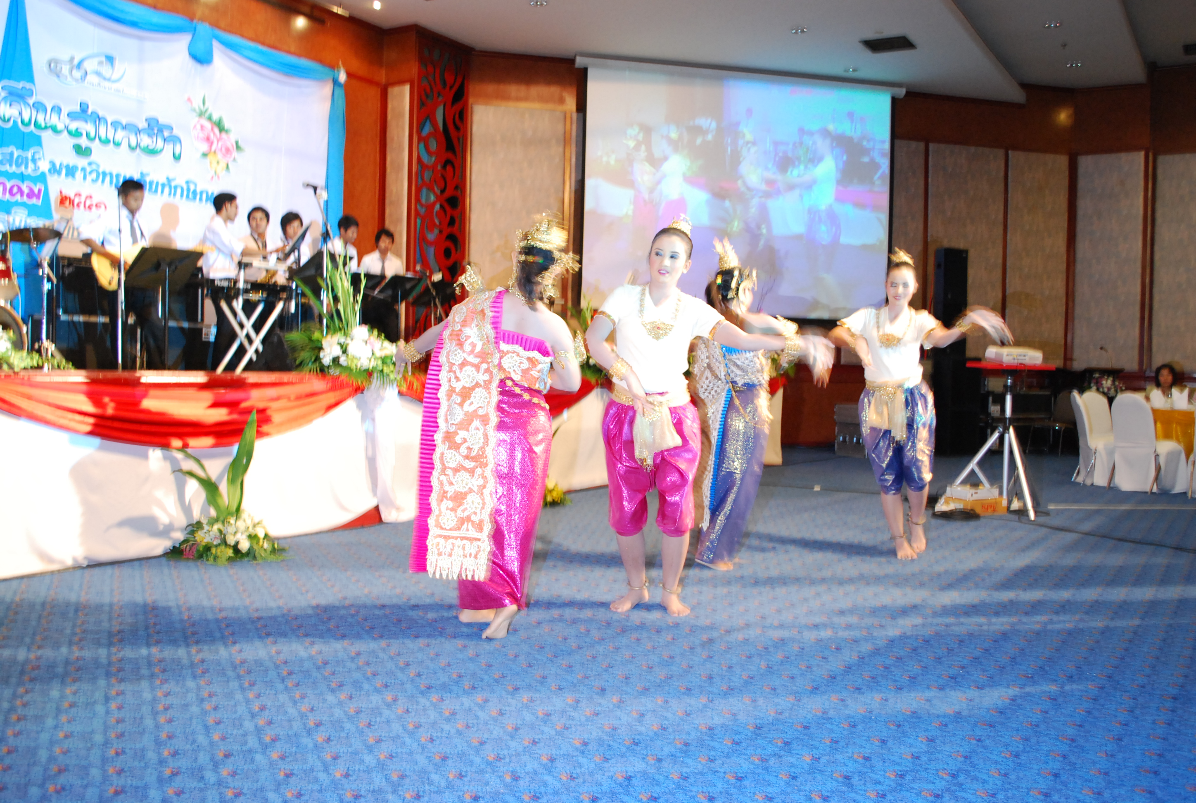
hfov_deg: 57.1
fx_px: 1099
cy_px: 402
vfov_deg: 40.1
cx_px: 598
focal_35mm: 33
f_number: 4
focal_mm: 22
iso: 800
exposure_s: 1/10
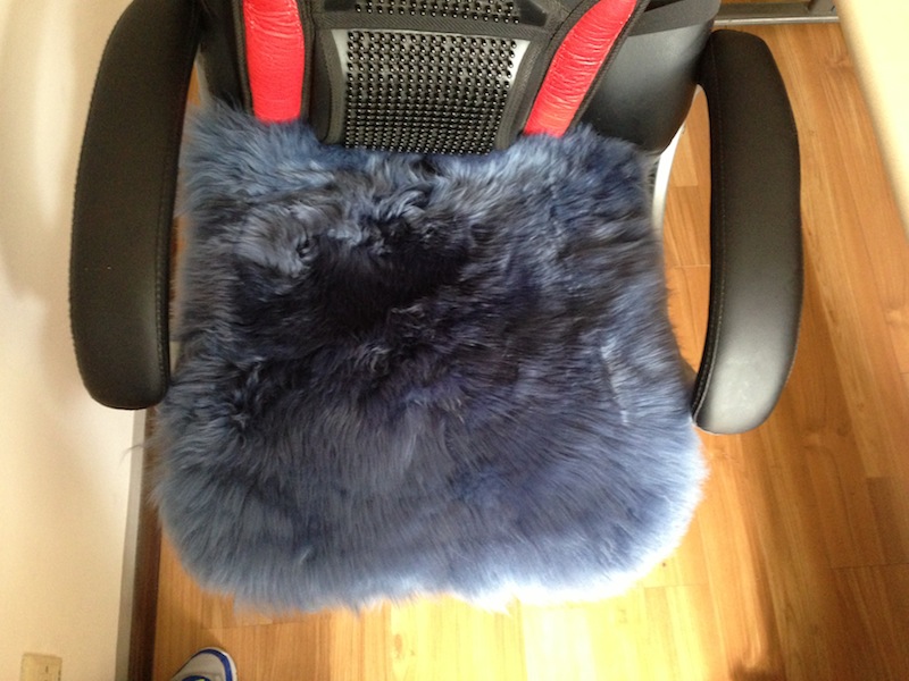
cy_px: 340
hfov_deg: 55.4
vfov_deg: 42.9
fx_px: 867
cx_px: 454
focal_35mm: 33
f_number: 2.4
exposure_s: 1/20
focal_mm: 4.13
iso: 320
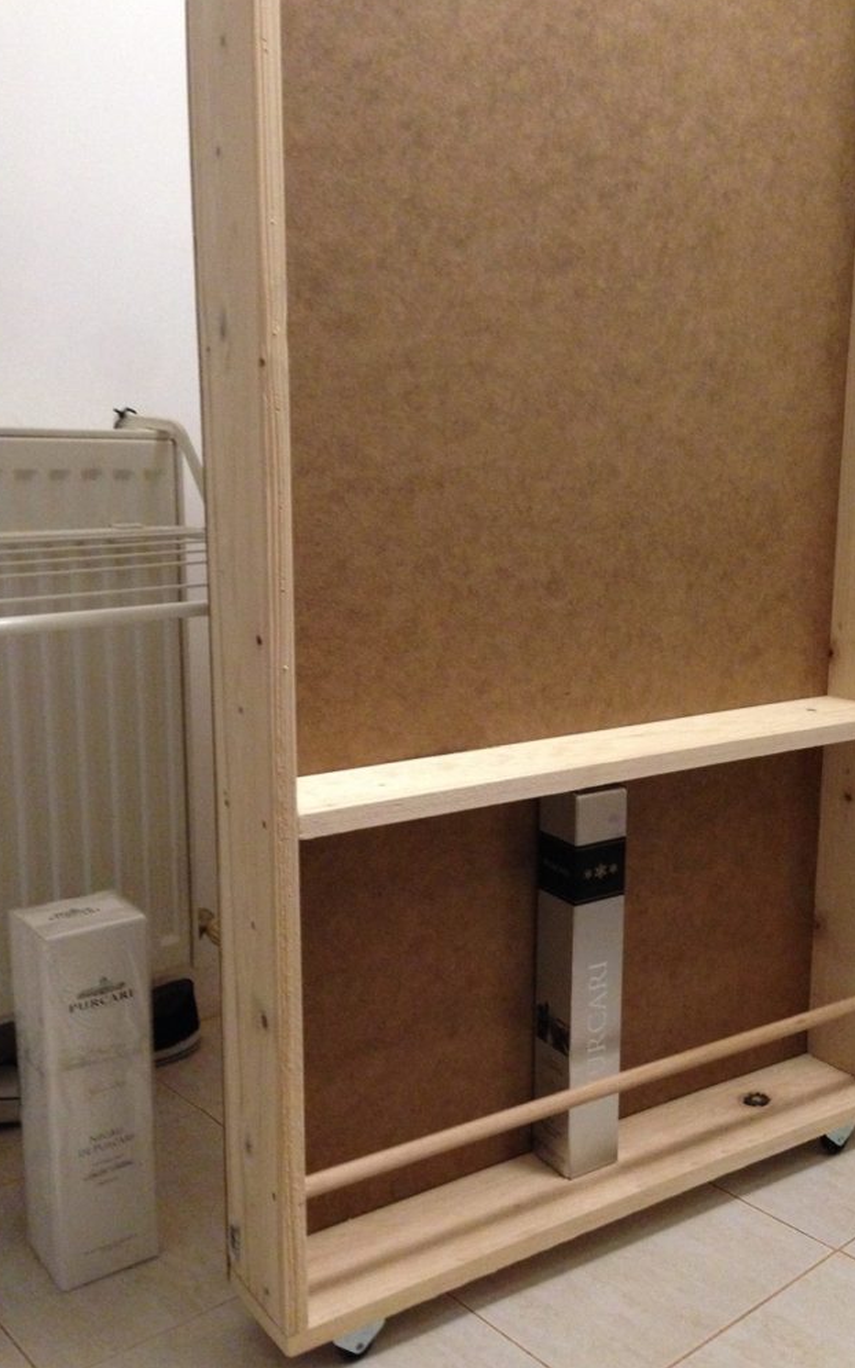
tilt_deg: -8.3
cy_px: 687
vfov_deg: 54.0
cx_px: 509
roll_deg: -1.8
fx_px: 1342
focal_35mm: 36
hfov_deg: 35.2
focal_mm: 4.12
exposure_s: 1/15
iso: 400
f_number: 2.4
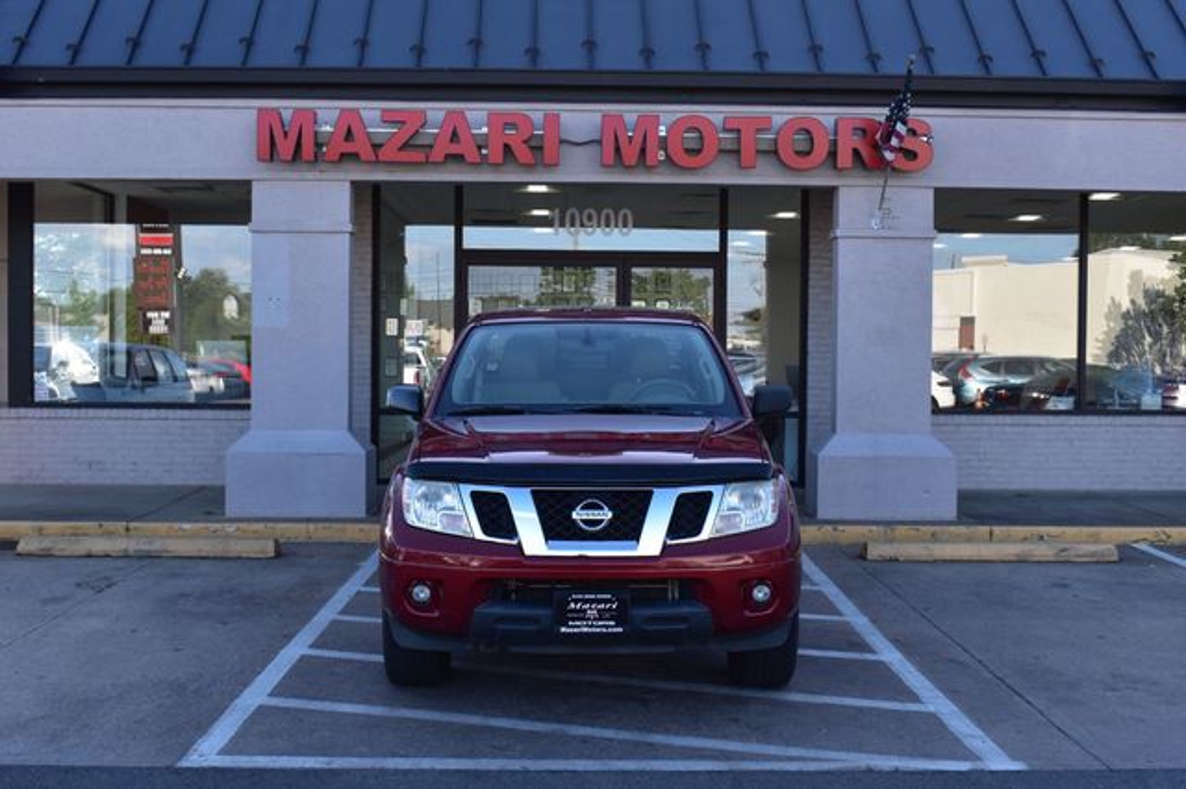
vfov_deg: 31.9
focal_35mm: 42
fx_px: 1383
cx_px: 593
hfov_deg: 46.4
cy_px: 394
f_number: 10
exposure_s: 1/200
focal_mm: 28
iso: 400
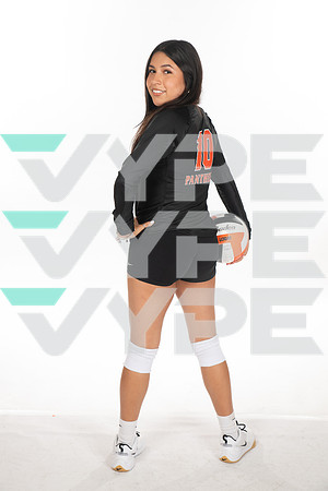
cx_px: 164
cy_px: 246
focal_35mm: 55
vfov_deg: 36.2
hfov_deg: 24.6
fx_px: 752
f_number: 8
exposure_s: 1/320
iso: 800
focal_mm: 55
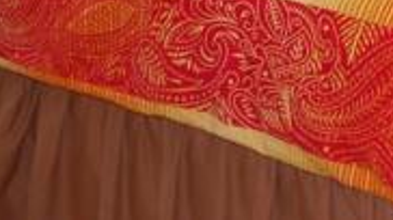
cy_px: -246
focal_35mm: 102
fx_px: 1062
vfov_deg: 10.7
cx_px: 356
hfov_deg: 20.5
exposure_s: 1/60
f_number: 3.5
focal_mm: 18
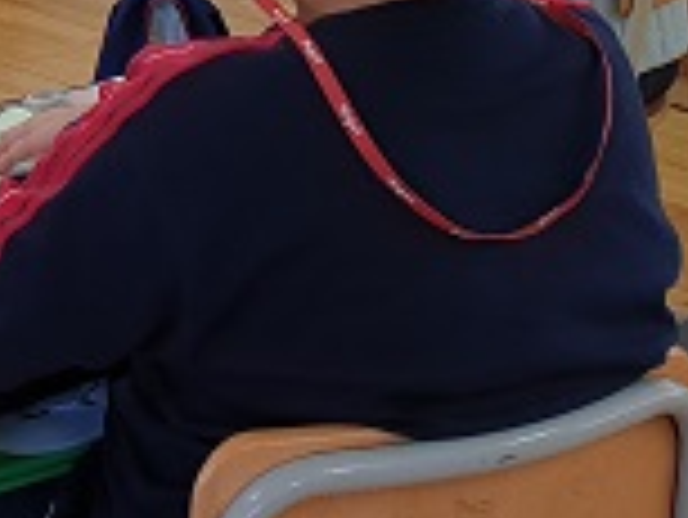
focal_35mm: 102
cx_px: -252
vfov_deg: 13.3
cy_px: -365
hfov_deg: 17.8
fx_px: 2029
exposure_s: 1/120
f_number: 2.4
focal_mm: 4.3
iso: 80
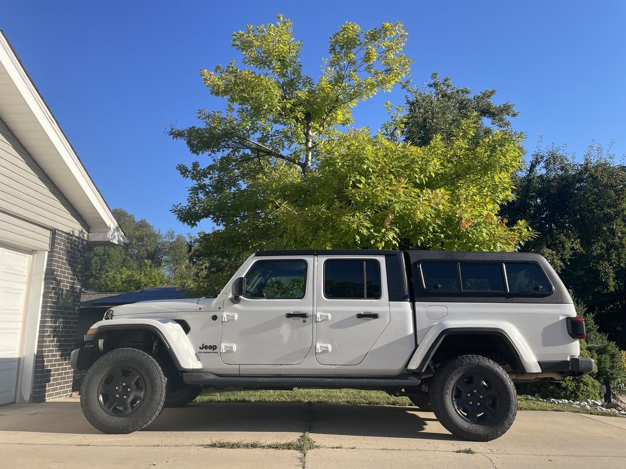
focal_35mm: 26
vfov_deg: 53.1
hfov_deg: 67.3
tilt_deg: +11.8
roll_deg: +1.5
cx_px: 313
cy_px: 234
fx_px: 470
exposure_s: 1/1855
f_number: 1.6
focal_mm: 4.2
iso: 32
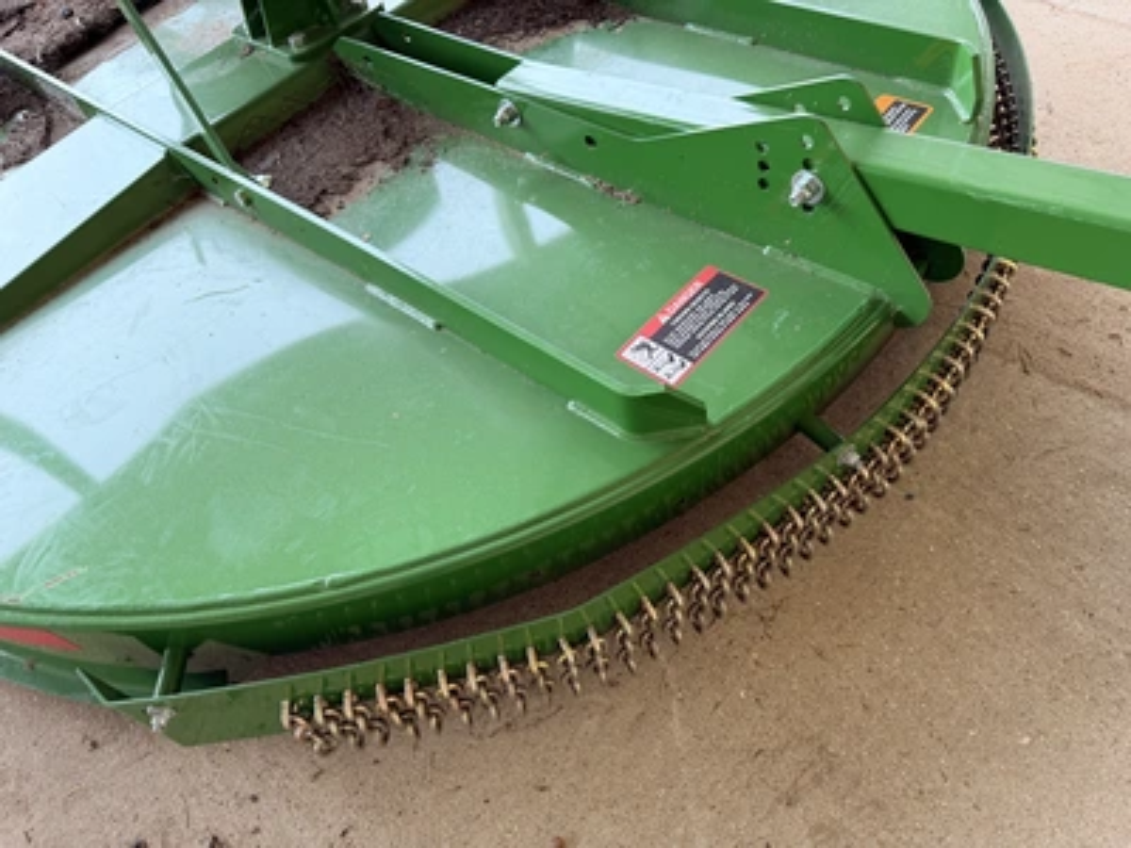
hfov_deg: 71.6
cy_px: 424
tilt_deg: -54.7
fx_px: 784
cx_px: 566
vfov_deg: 56.8
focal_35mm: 24
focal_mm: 6.76
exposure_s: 1/185
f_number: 1.78
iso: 100
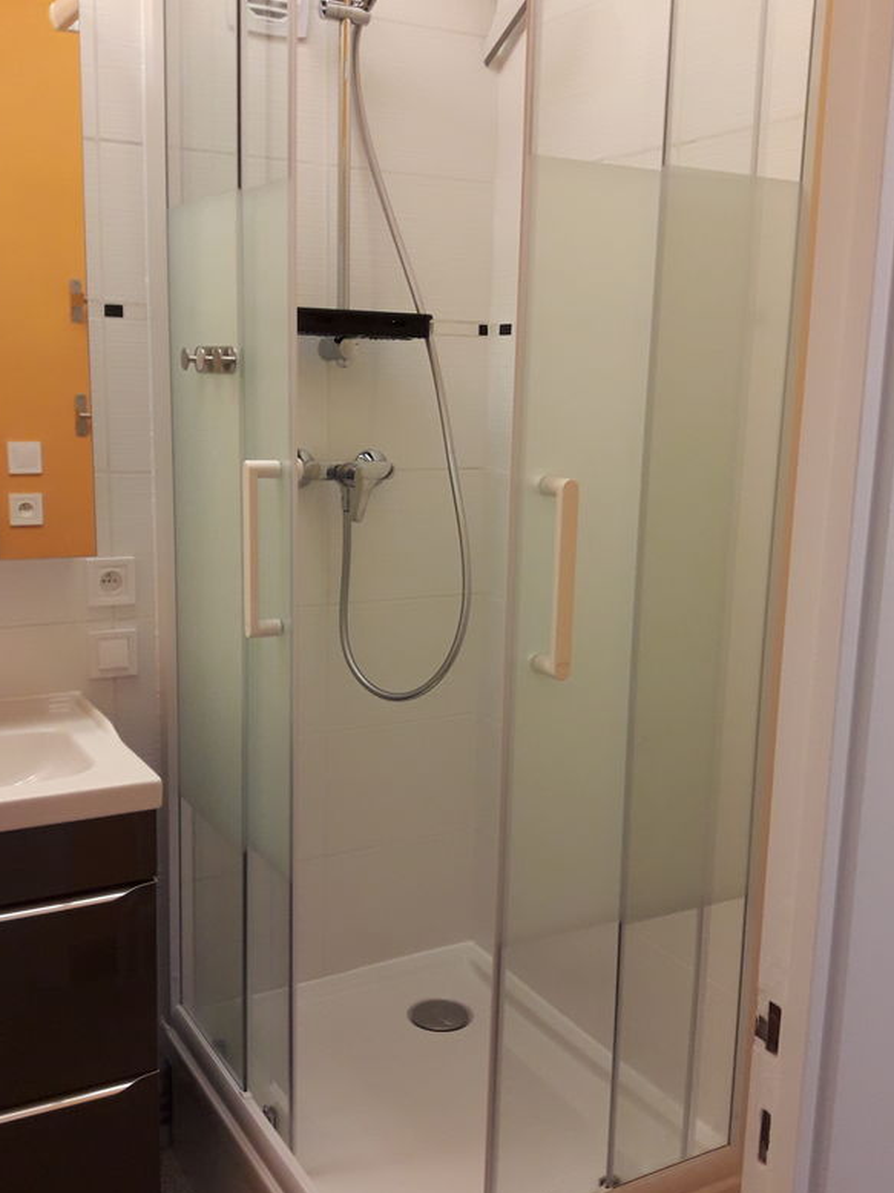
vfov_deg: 51.3
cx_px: 428
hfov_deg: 39.6
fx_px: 1240
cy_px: 644
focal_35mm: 36
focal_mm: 3.7
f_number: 1.9
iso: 100
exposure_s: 1/33
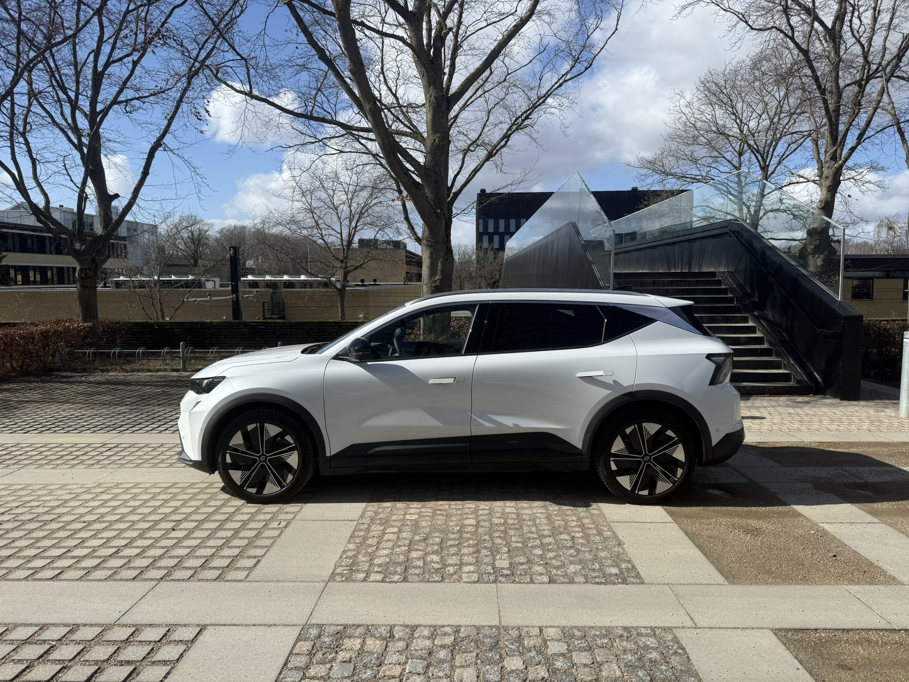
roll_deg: +0.1
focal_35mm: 24
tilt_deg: -6.1
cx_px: 454
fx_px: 630
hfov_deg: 71.6
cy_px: 341
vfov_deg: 56.8
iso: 80
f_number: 1.78
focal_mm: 6.76
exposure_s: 1/5319
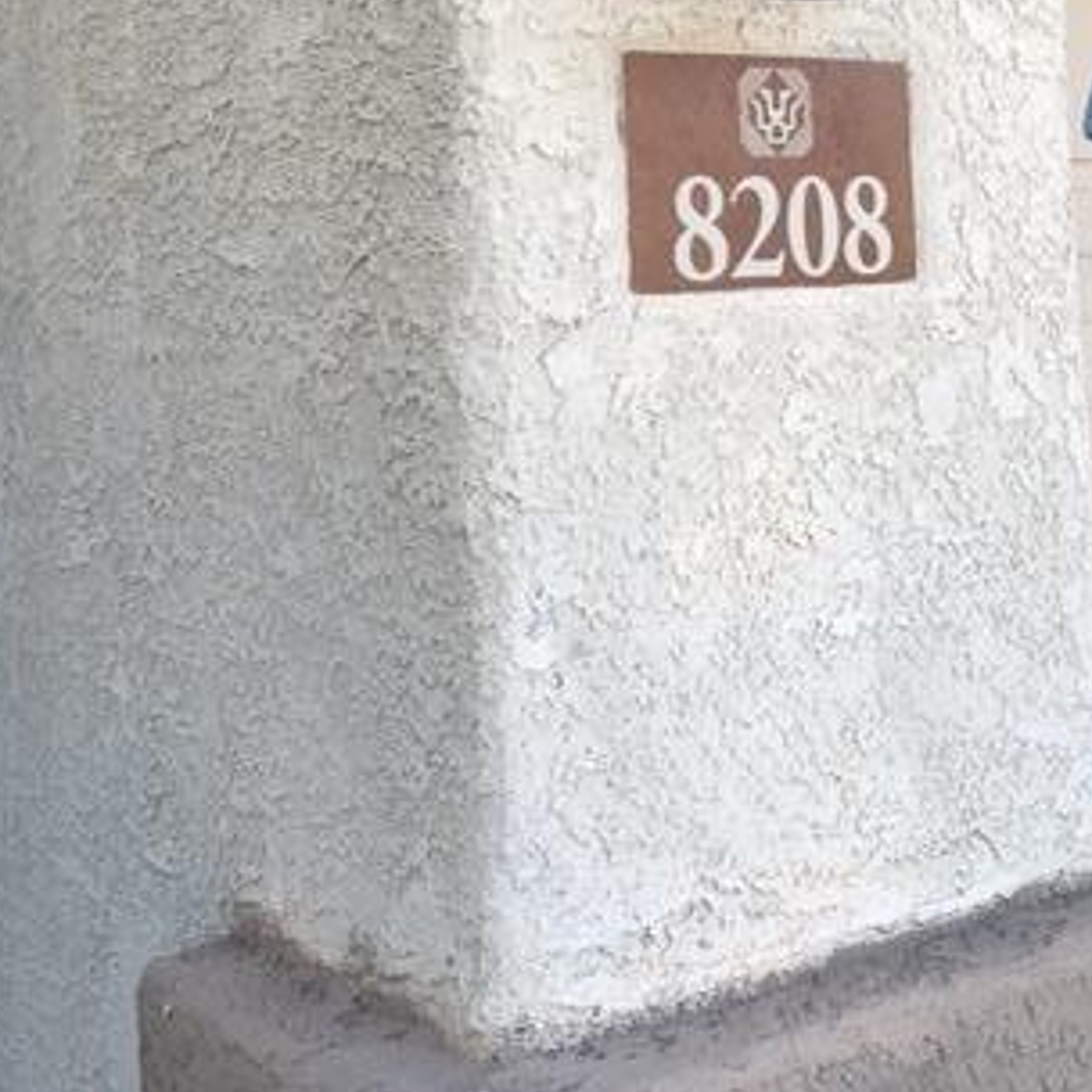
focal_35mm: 54
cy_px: 115
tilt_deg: +6.5
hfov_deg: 31.0
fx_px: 1927
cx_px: 837
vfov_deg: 30.3
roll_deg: +3.1
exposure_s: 1/407
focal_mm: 4.15
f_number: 2.2
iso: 25
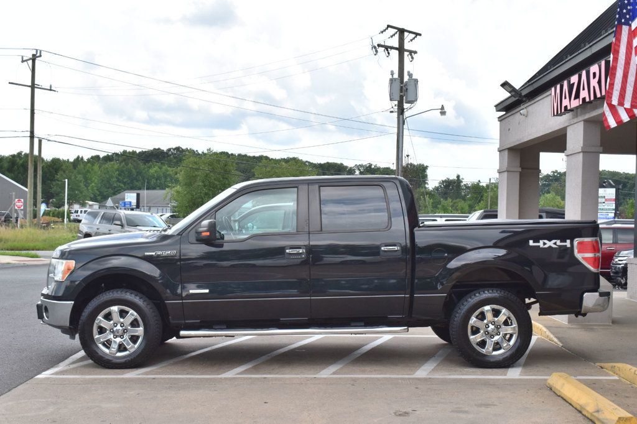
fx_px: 902
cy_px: 212
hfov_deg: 38.9
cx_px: 318
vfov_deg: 26.5
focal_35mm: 51
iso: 400
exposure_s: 1/400
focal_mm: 34
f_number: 11
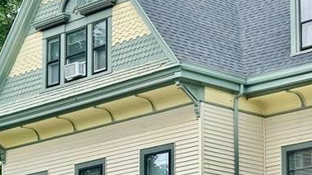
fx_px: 1175
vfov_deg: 8.5
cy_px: 182
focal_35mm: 142
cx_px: 217
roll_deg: +1.1
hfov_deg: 15.1
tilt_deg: +9.9
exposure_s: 1/944
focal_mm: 6.86
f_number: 1.78
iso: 64
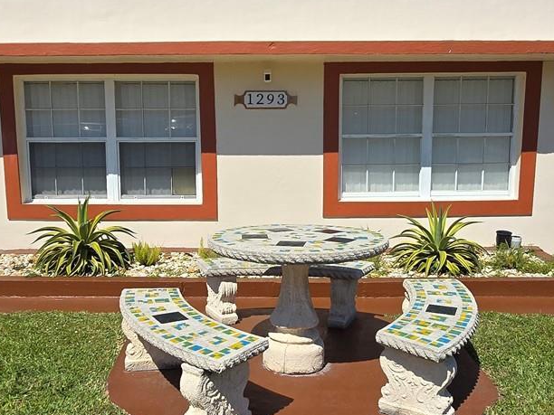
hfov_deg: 53.9
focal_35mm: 34
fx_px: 544
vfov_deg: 41.8
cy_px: 204
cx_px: 265
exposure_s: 1/3861
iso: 50
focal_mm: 2.2
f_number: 2.2
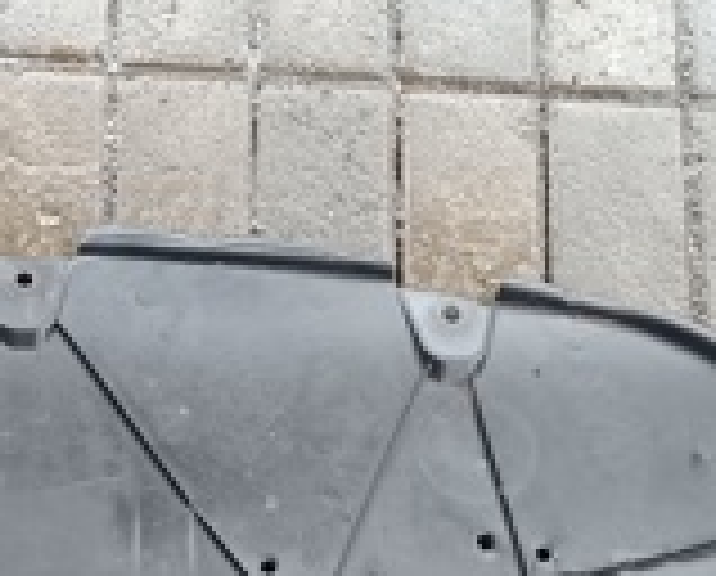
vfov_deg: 15.4
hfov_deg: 18.8
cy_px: 812
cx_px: -216
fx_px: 1997
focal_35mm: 94
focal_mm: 6.14
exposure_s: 1/100
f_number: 1.65
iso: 532
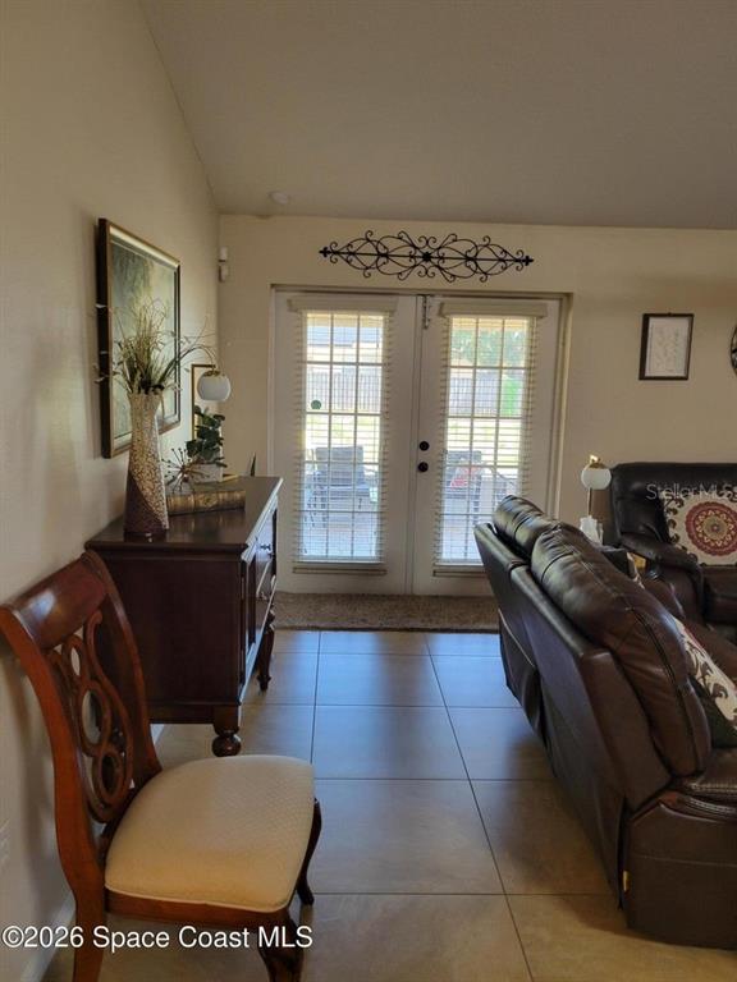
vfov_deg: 67.3
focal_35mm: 26
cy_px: 491
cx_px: 368
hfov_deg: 53.1
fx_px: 738
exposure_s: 1/60
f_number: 1.8
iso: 200
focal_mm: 5.4
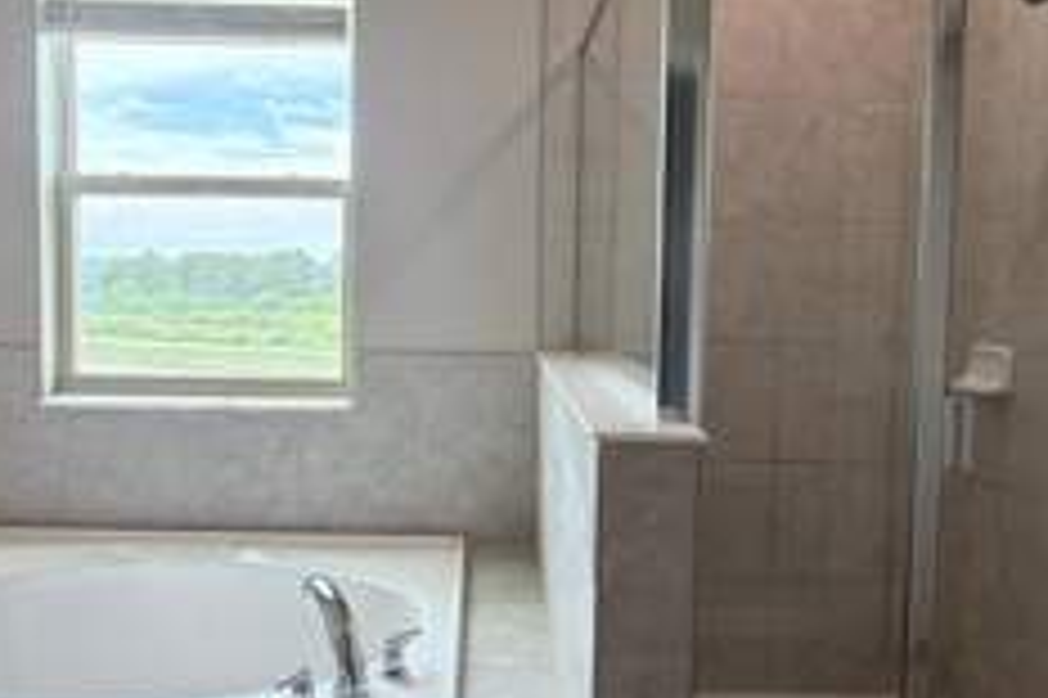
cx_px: 477
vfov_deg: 43.5
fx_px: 873
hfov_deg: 61.9
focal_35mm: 30
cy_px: 333
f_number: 2.2
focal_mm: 2.22
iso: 200
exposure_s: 1/120
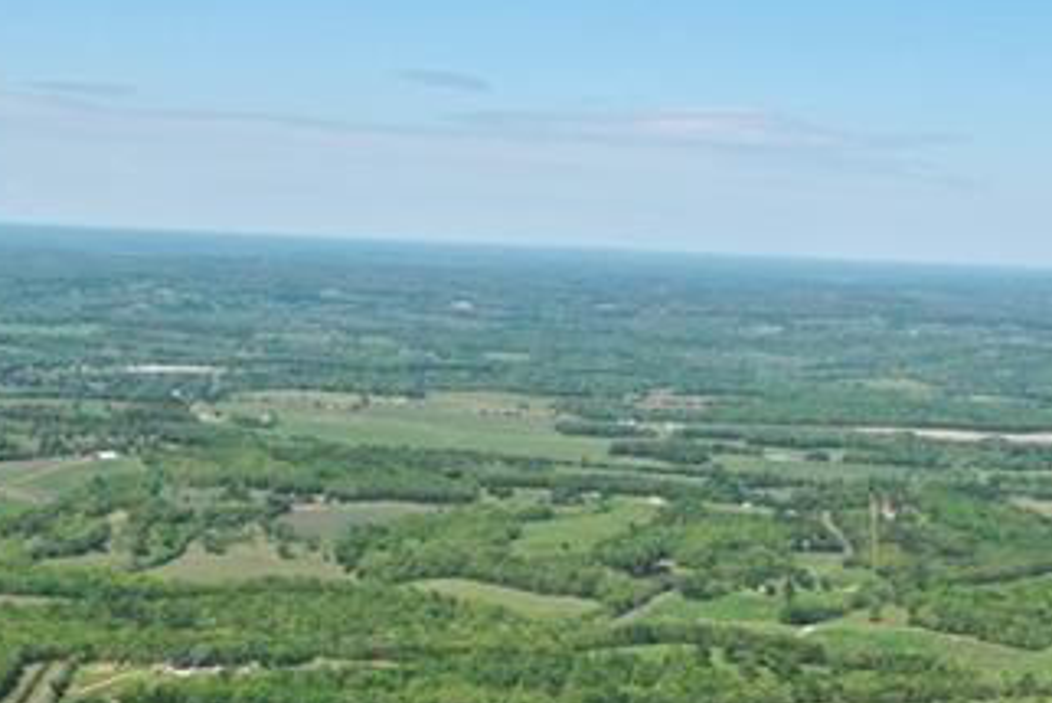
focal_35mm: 89
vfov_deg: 14.9
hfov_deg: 22.5
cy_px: 844
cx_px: 843
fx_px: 2602
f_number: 4
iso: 100
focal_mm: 10.26
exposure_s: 1/1000
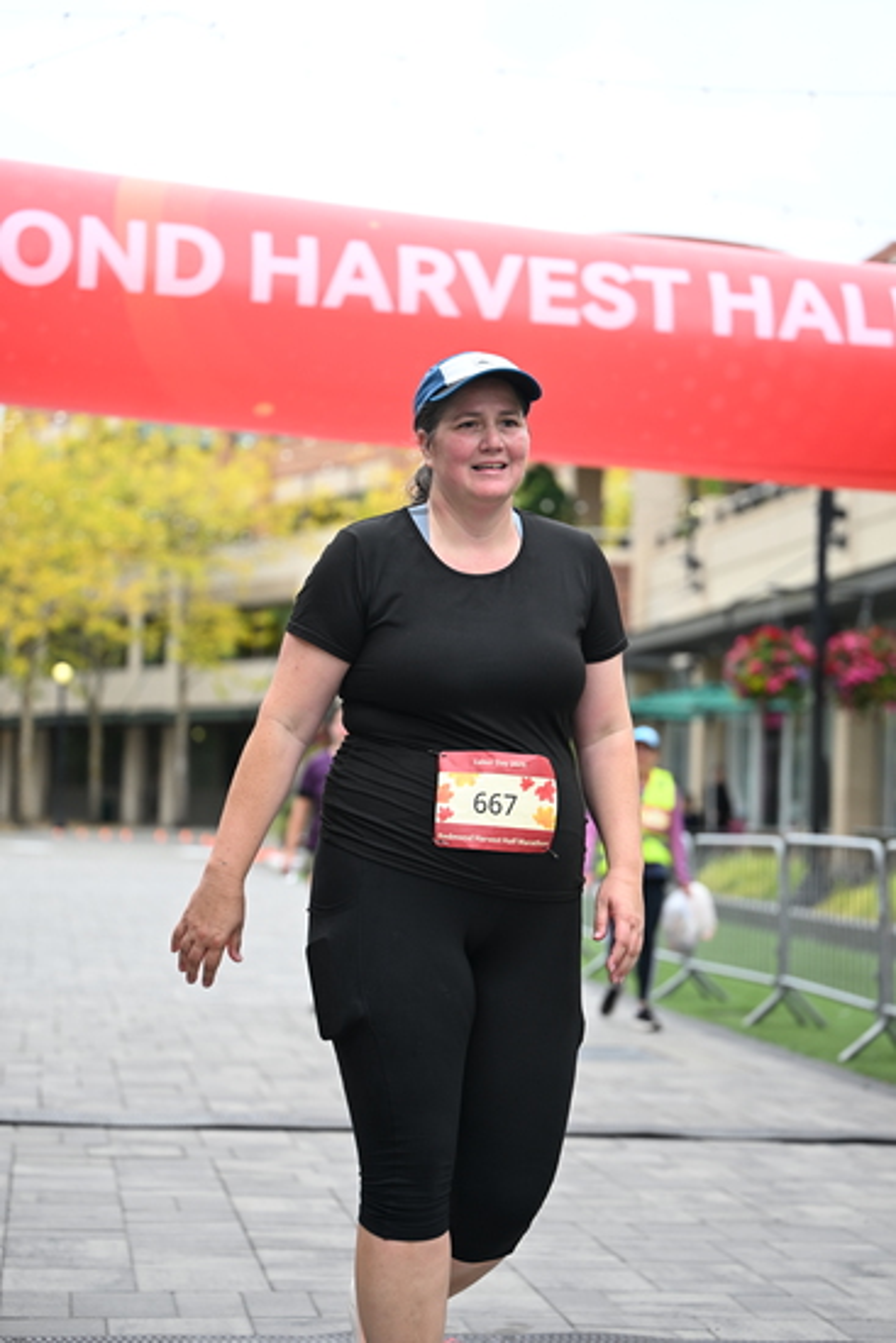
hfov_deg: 18.4
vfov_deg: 27.3
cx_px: 448
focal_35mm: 74
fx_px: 2761
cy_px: 672
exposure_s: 1/1250
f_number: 2.8
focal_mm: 74
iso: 400
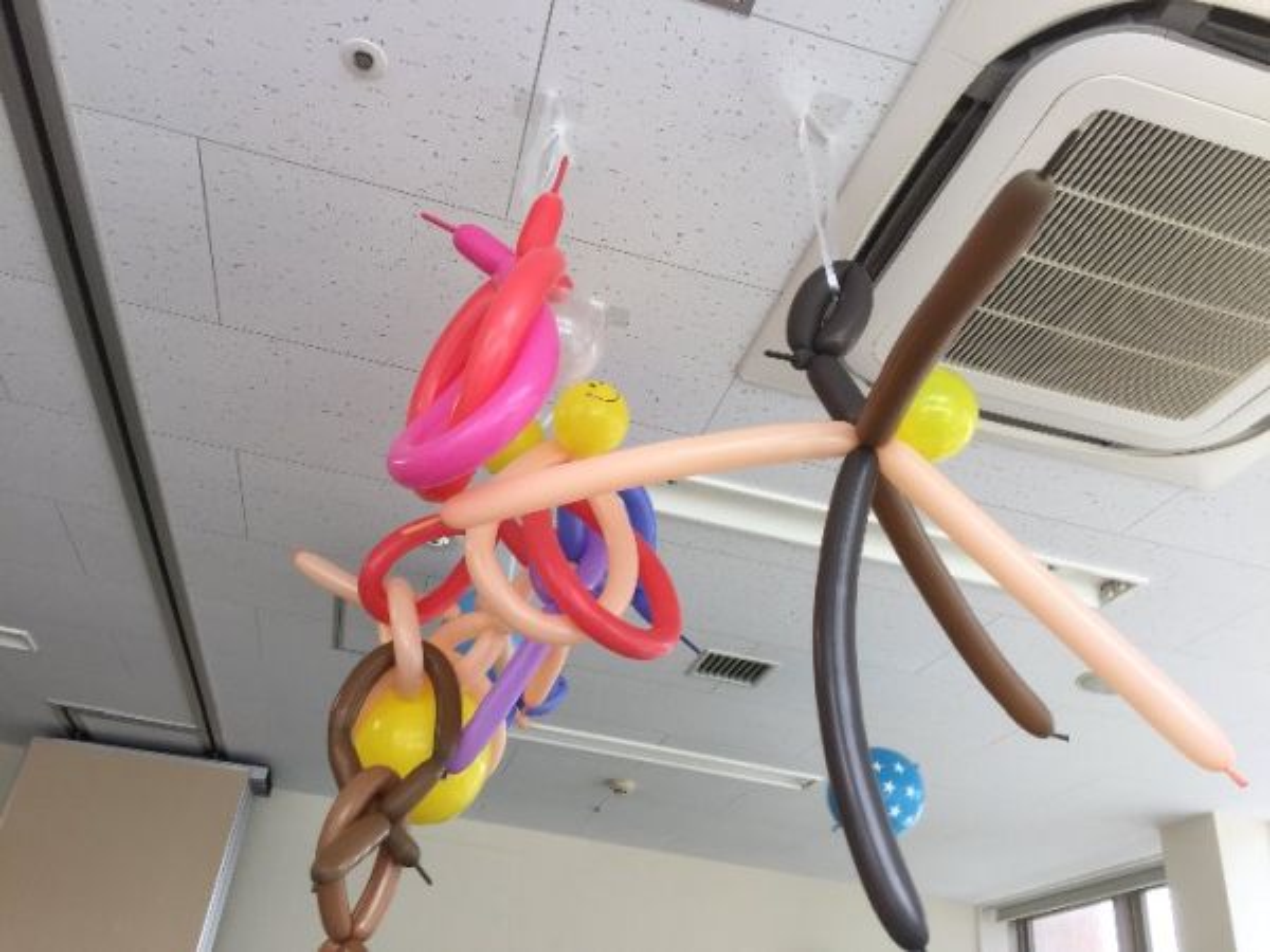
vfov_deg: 48.2
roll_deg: -9.2
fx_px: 1064
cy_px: 476
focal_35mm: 29
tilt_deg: +33.3
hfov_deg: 61.7
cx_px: 635
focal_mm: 4.15
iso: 32
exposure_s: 1/151
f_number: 2.2
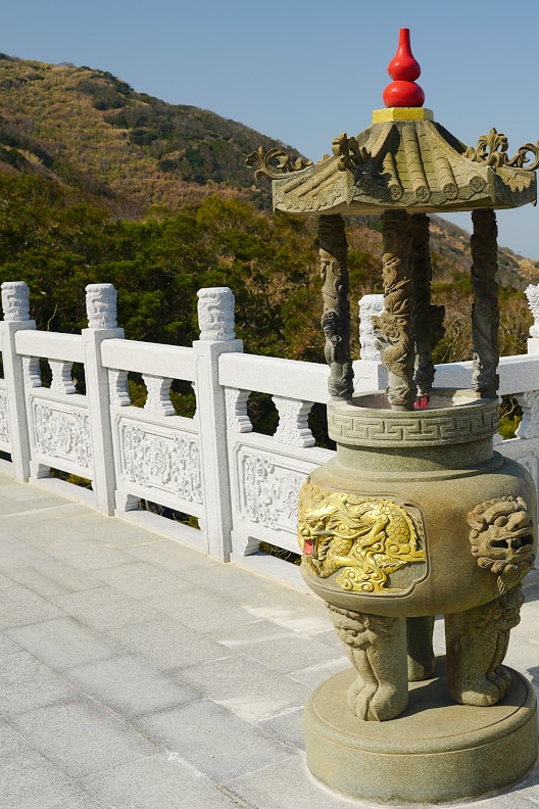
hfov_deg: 25.9
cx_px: 511
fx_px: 1123
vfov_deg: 39.6
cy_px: 404
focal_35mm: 50
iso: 100
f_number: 9
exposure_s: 1/125
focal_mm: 33
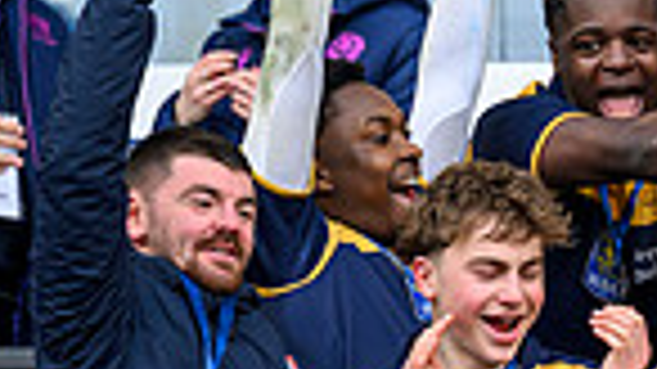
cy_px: 284
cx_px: 1129
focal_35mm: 879
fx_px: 15307
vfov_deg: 1.4
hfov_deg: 2.5
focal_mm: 200
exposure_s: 1/1000
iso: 1250
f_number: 4
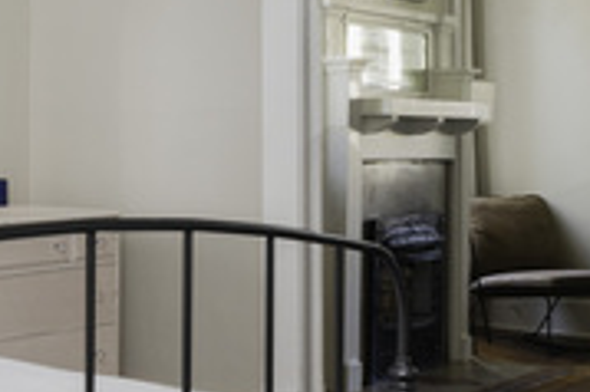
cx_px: -280
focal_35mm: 67
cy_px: 198
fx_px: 1097
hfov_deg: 24.1
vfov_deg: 20.3
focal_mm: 16
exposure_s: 1/50
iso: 320
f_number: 7.1
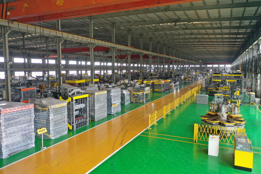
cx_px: 130
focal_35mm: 28
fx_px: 203
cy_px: 87
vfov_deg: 46.4
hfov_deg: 65.5
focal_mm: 10.26
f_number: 2.8
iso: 120
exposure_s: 1/30
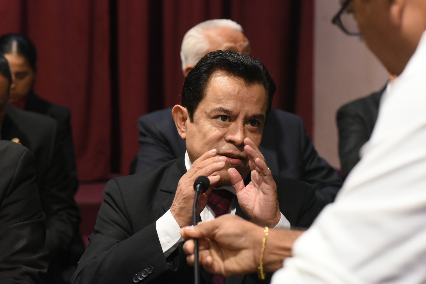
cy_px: 142
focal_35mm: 85
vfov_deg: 16.1
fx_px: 1006
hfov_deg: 23.9
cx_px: 213
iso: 6400
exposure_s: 1/320
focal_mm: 85
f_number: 4.5
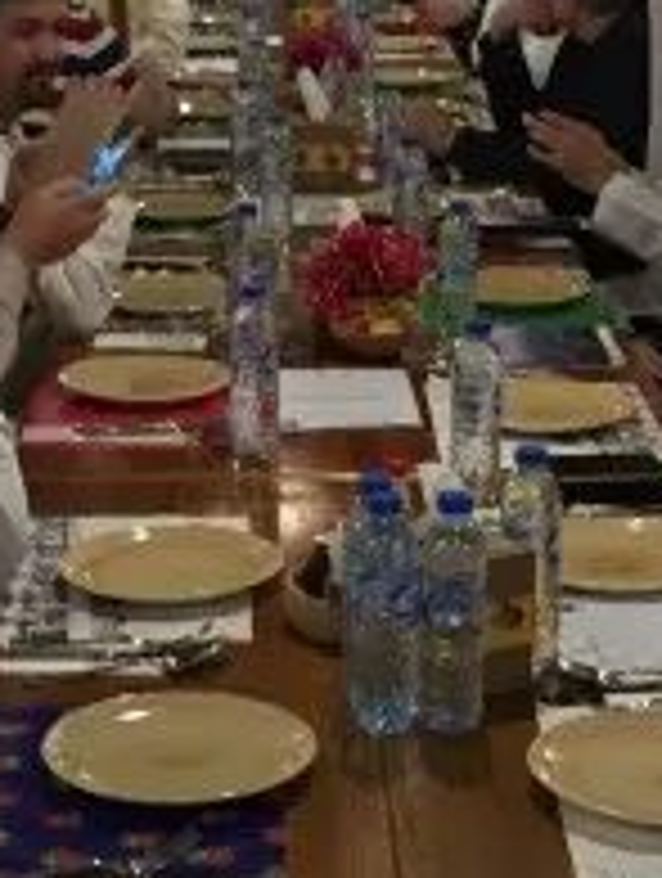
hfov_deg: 15.6
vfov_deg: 20.6
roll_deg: +0.3
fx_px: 2414
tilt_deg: -16.0
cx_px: 275
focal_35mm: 95
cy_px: 414
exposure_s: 1/33
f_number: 2.2
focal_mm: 4.15
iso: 200
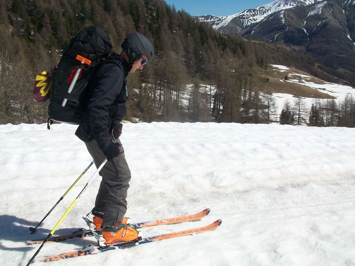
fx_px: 390
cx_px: 181
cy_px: 124
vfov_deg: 37.7
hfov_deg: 49.0
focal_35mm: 38
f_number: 5.5
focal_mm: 5.7
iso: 80
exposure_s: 1/1000
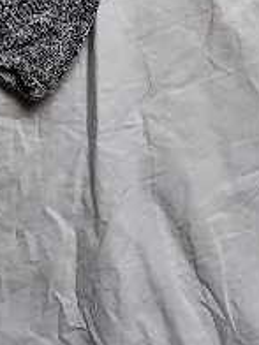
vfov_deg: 11.1
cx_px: 490
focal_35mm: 149
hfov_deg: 9.4
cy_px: -479
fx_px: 1486
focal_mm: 5.4
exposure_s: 1/50
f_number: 1.8
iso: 80
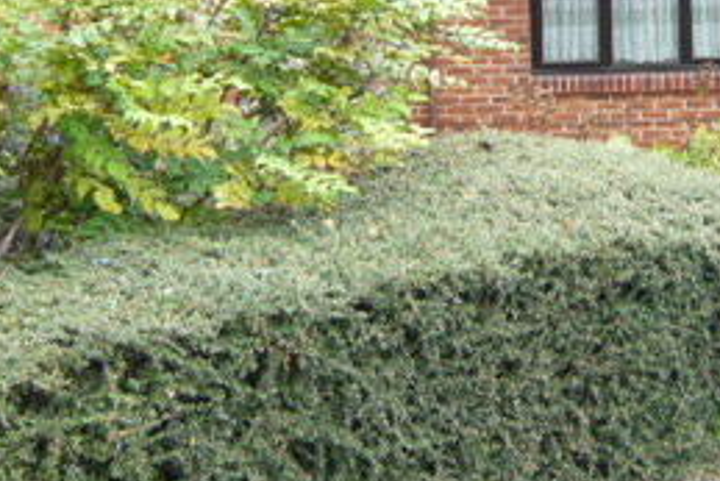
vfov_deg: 18.4
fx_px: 1441
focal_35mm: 72
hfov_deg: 27.4
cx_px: 598
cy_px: -25
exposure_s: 1/160
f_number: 2.8
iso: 100
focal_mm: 4.6
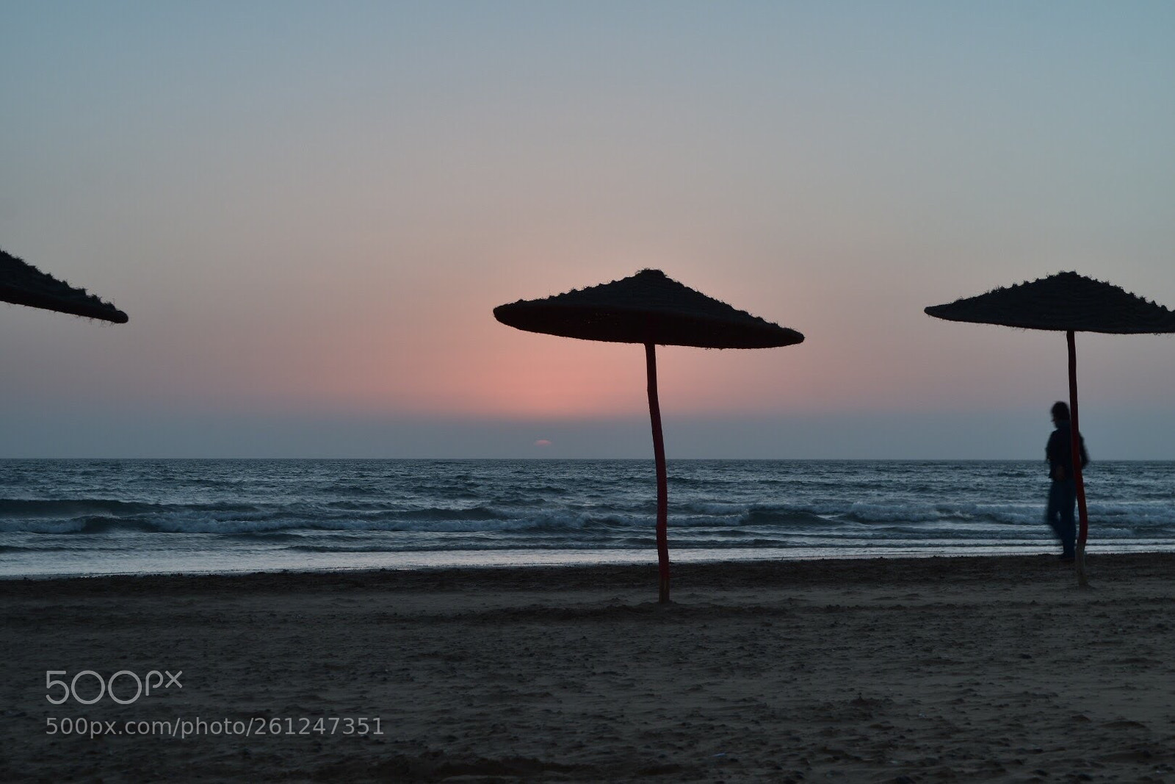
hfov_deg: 24.6
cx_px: 588
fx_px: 2693
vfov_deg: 16.6
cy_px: 392
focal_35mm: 82
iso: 100
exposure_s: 1/15
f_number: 8
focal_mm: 55
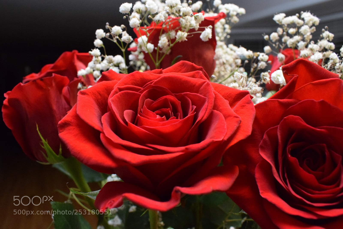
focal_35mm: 27
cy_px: 114
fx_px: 257
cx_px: 172
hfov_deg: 67.4
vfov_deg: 47.9
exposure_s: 1/60
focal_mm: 18
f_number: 10
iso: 4000
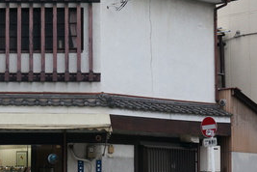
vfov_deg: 10.7
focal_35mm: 128
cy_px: 90
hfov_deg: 15.9
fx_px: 914
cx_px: 47
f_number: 5.6
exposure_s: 1/60
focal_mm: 38
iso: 400
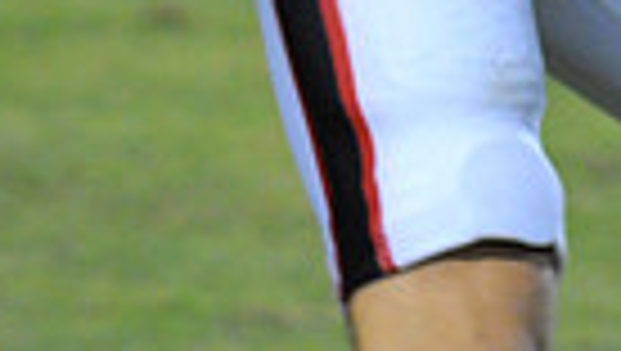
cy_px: -918
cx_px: 666
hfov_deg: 2.3
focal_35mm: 923
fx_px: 15216
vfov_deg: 1.3
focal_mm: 210
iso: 6400
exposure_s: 1/125
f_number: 6.3
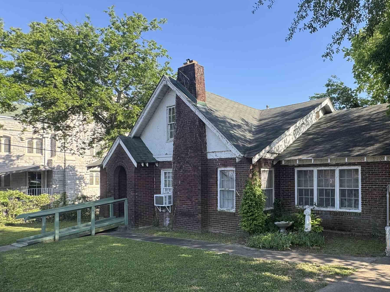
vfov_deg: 56.4
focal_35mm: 24
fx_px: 270
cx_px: 299
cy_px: 174
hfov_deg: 66.5
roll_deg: +0.0
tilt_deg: +1.0
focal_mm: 2.22
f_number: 2.2
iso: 40
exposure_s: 1/364
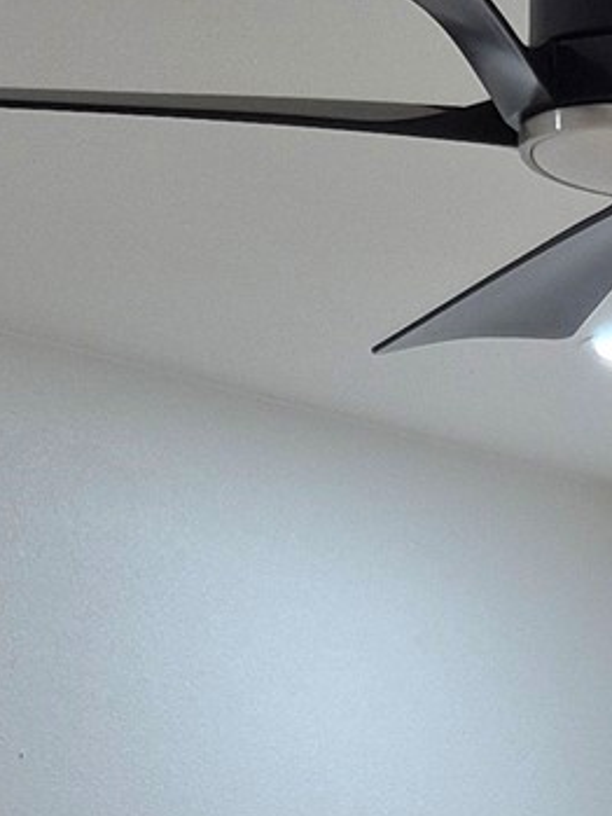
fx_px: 3180
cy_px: 1440
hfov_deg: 10.5
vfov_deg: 13.2
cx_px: 967
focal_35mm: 135
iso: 80
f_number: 1.8
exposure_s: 1/120
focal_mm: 5.4
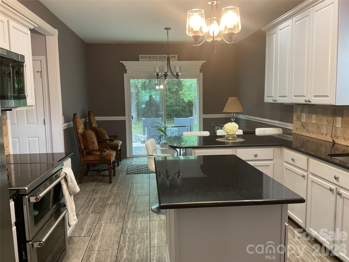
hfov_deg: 61.7
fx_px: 292
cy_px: 131
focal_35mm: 29
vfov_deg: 48.2
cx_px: 174
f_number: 1.8
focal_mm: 3
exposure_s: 1/60
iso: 100
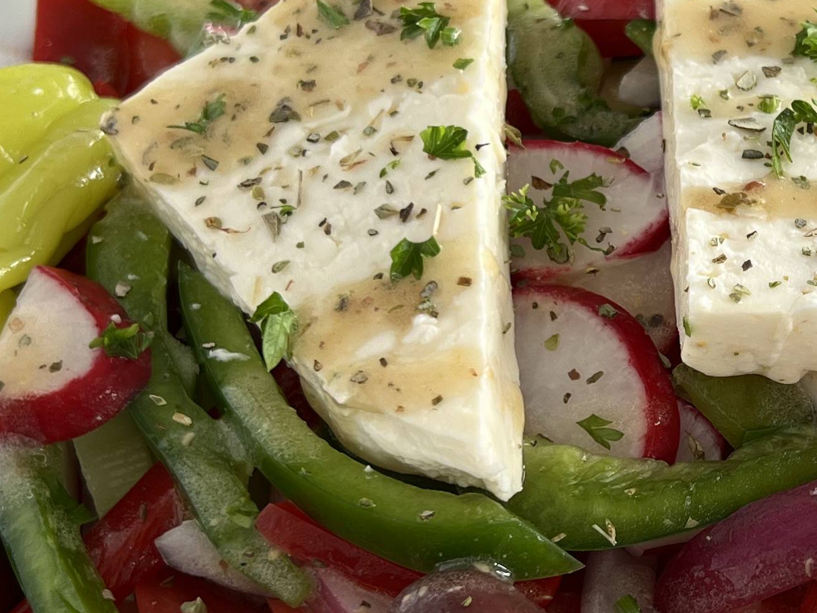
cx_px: 793
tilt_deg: -46.8
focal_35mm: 80
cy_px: 280
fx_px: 1888
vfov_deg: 18.4
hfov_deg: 23.5
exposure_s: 1/121
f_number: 1.5
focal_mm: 5.7
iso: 40
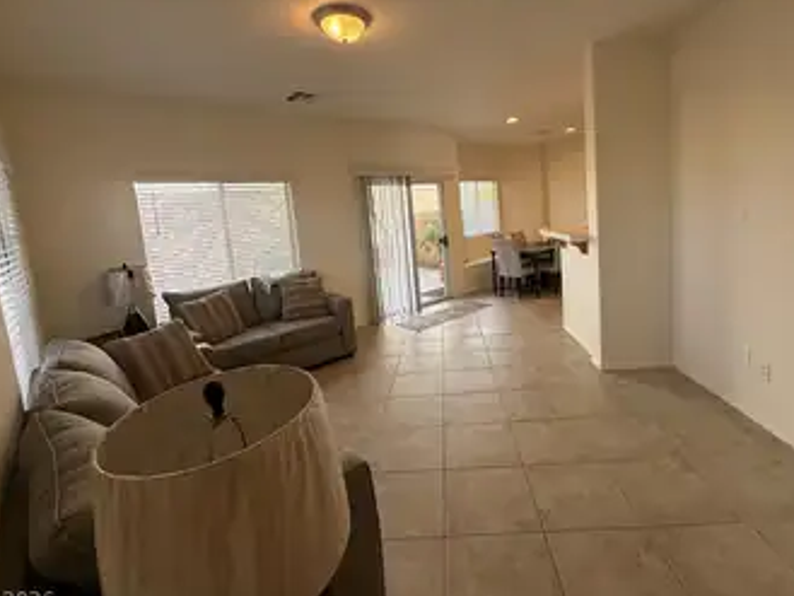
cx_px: 434
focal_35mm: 17
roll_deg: +4.4
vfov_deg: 74.3
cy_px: 253
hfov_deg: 90.7
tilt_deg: -6.4
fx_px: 390
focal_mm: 2.22
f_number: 2.2
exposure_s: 1/99
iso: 100
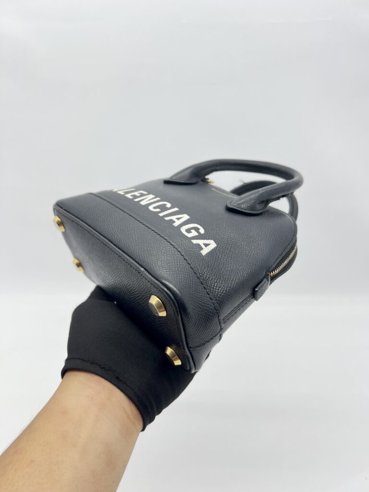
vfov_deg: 67.3
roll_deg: -0.1
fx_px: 370
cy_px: 246
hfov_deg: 53.1
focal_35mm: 26
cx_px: 184
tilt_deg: -22.9
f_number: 1.5
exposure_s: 1/100
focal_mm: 5.7
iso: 32
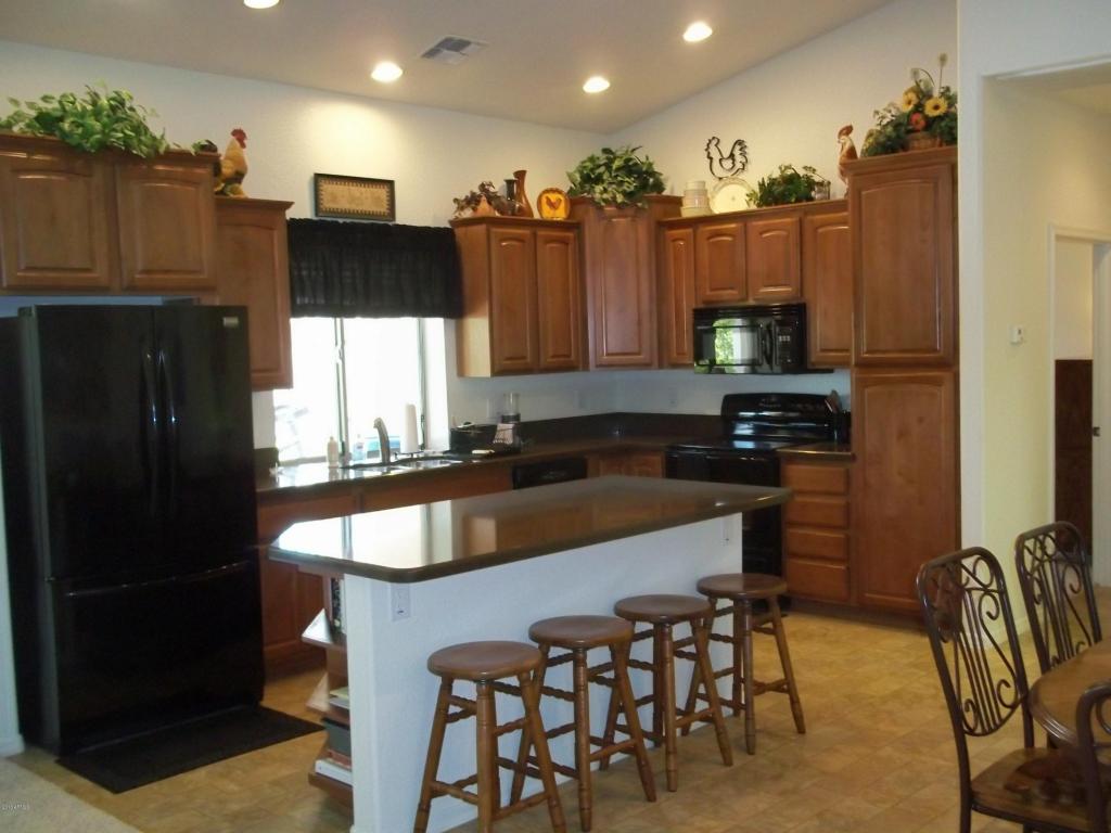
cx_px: 556
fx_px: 1155
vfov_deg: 39.7
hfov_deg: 51.4
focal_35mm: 36
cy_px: 416
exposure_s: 1/30
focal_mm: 6.5
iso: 320
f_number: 3.1
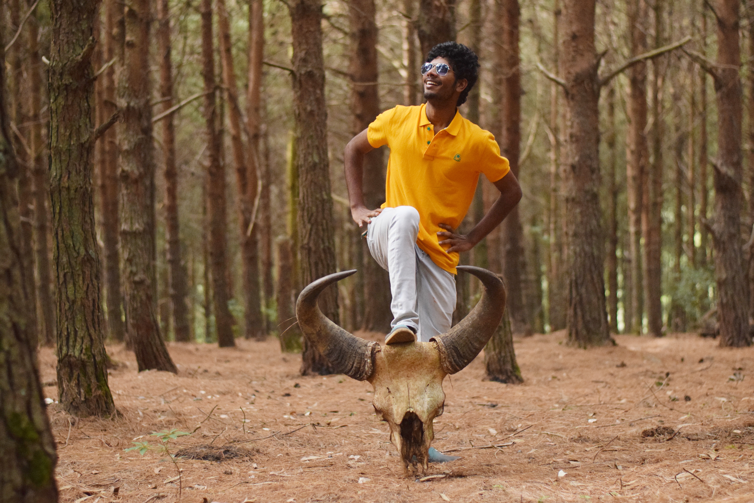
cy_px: 252
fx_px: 1571
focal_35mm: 75
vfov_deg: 18.2
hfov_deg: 27.0
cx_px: 377
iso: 2500
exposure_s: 1/2500
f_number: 2.2
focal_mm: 50
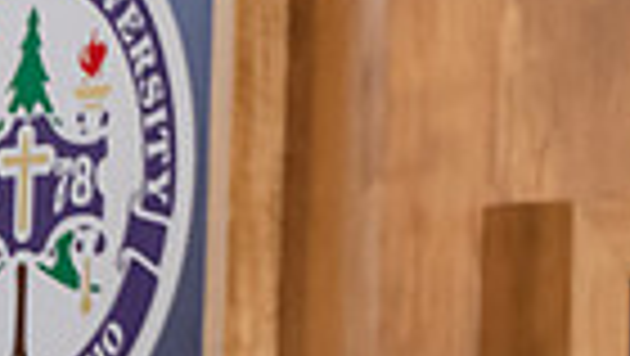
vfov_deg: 2.2
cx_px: 850
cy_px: -277
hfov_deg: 3.8
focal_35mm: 565
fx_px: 9446
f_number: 3.2
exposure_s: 1/200
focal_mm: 130
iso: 1600
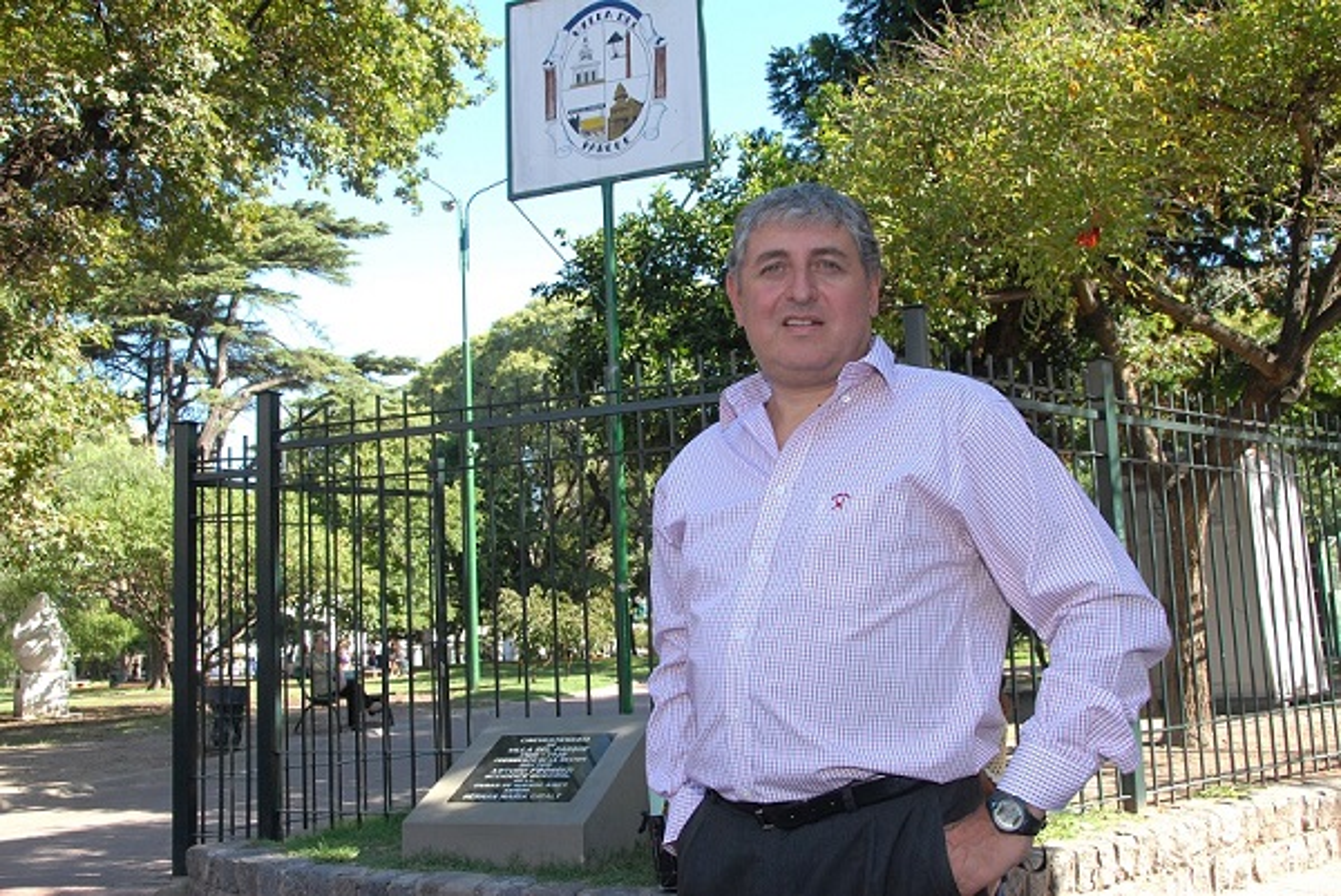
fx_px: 1230
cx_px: 670
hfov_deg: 57.2
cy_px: 448
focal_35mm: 33
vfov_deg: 40.0
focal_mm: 22
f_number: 8
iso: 400
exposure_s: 1/125
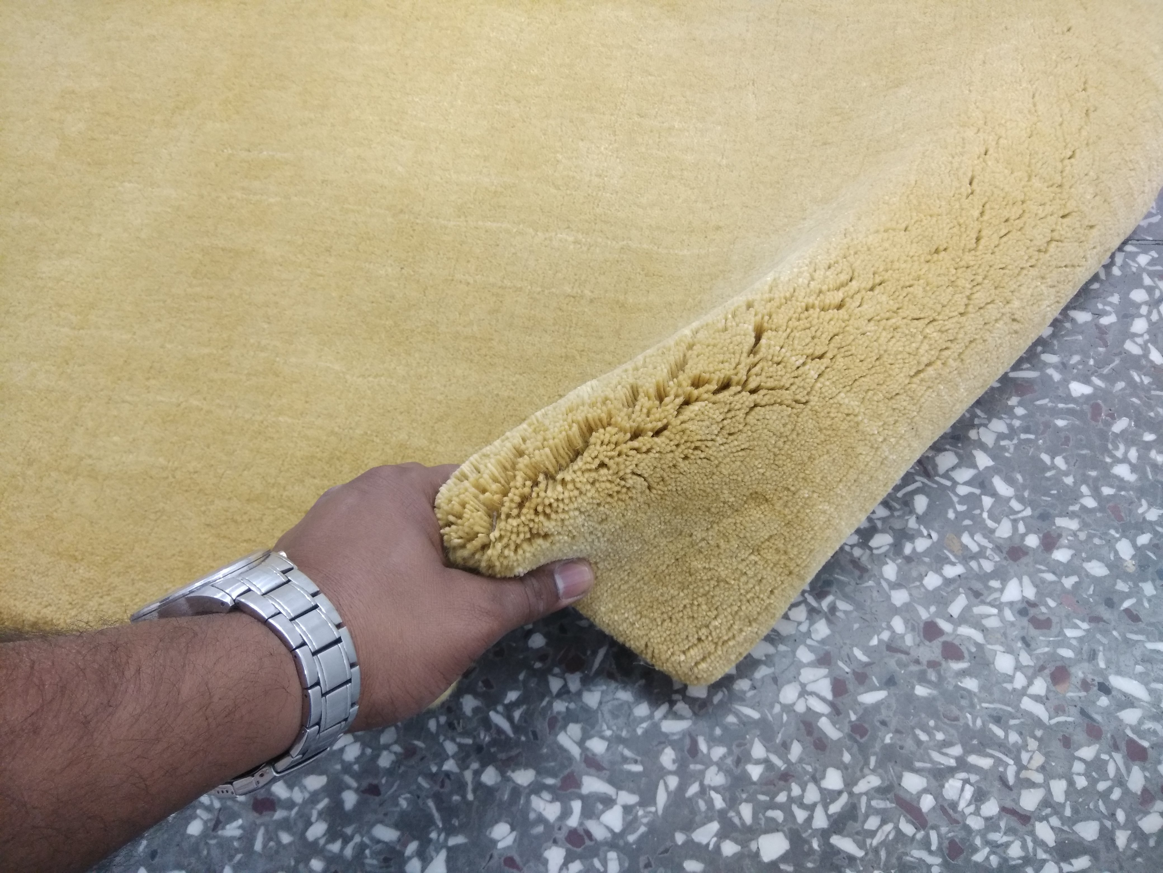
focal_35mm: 21
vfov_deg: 63.4
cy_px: 436
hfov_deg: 79.0
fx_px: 706
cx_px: 582
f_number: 2
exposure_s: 1/33
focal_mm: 3.57
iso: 400
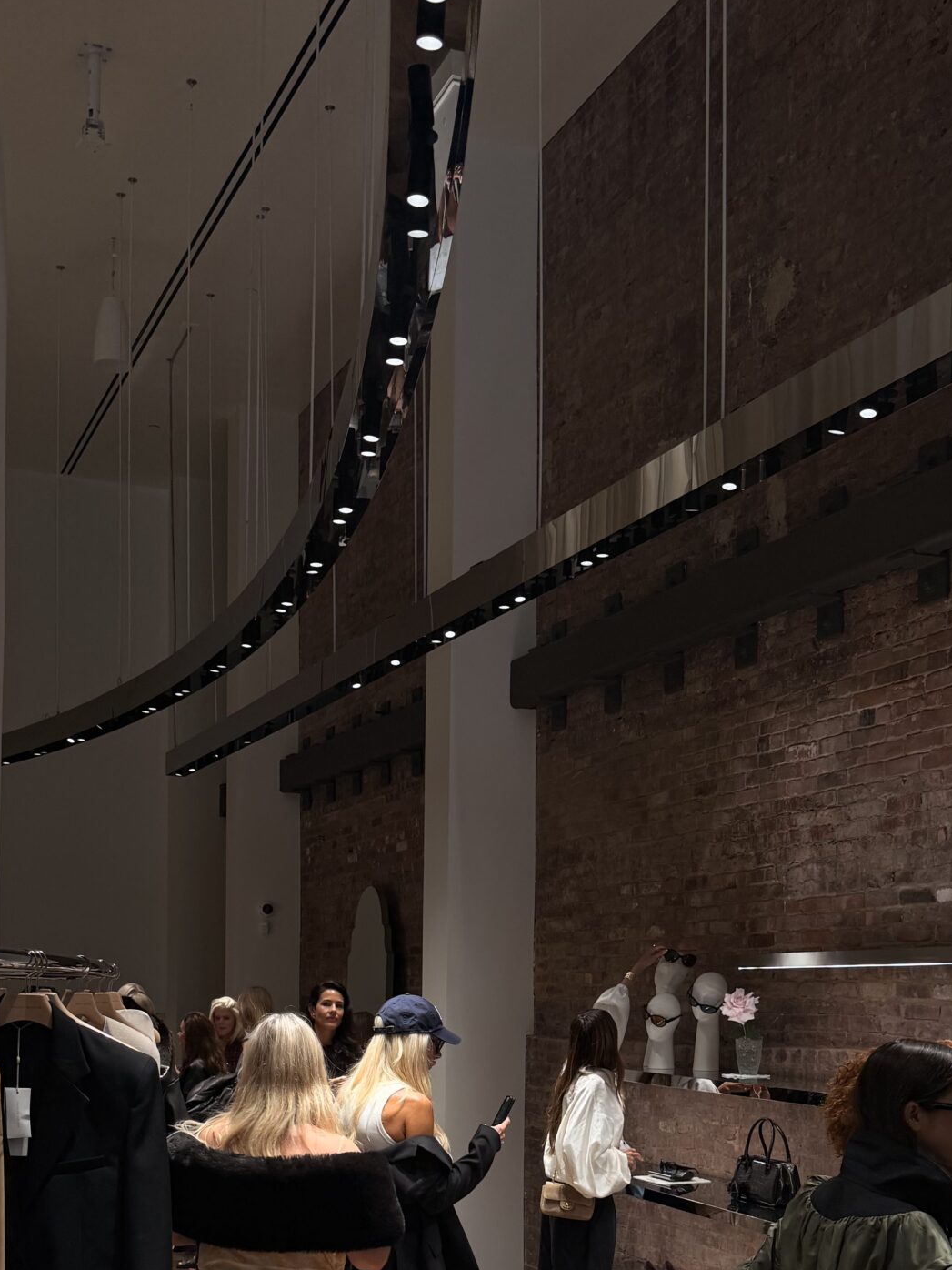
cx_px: 469
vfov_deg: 41.1
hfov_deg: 32.9
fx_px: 1613
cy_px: 1023
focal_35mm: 44
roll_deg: -0.3
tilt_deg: -1.5
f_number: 1.78
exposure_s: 1/129
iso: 64
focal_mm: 6.76
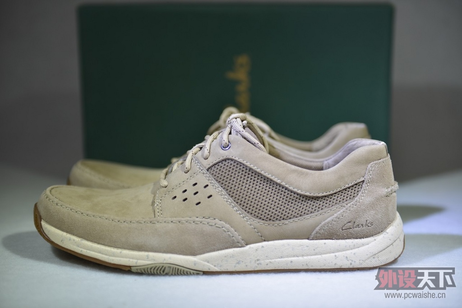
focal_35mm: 60
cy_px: 154
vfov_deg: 22.6
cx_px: 231
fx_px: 770
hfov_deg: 33.4
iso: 100
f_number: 2.8
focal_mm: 60
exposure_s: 1/80
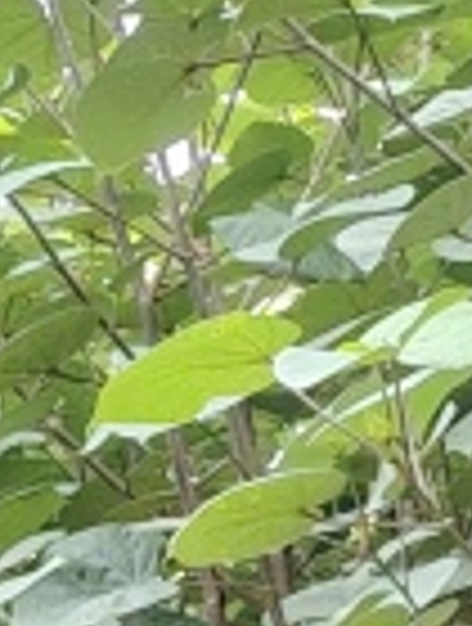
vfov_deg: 7.4
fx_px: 4434
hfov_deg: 6.0
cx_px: 899
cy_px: 1592
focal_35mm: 245
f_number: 1.75
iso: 124
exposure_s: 1/100
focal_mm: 5.25
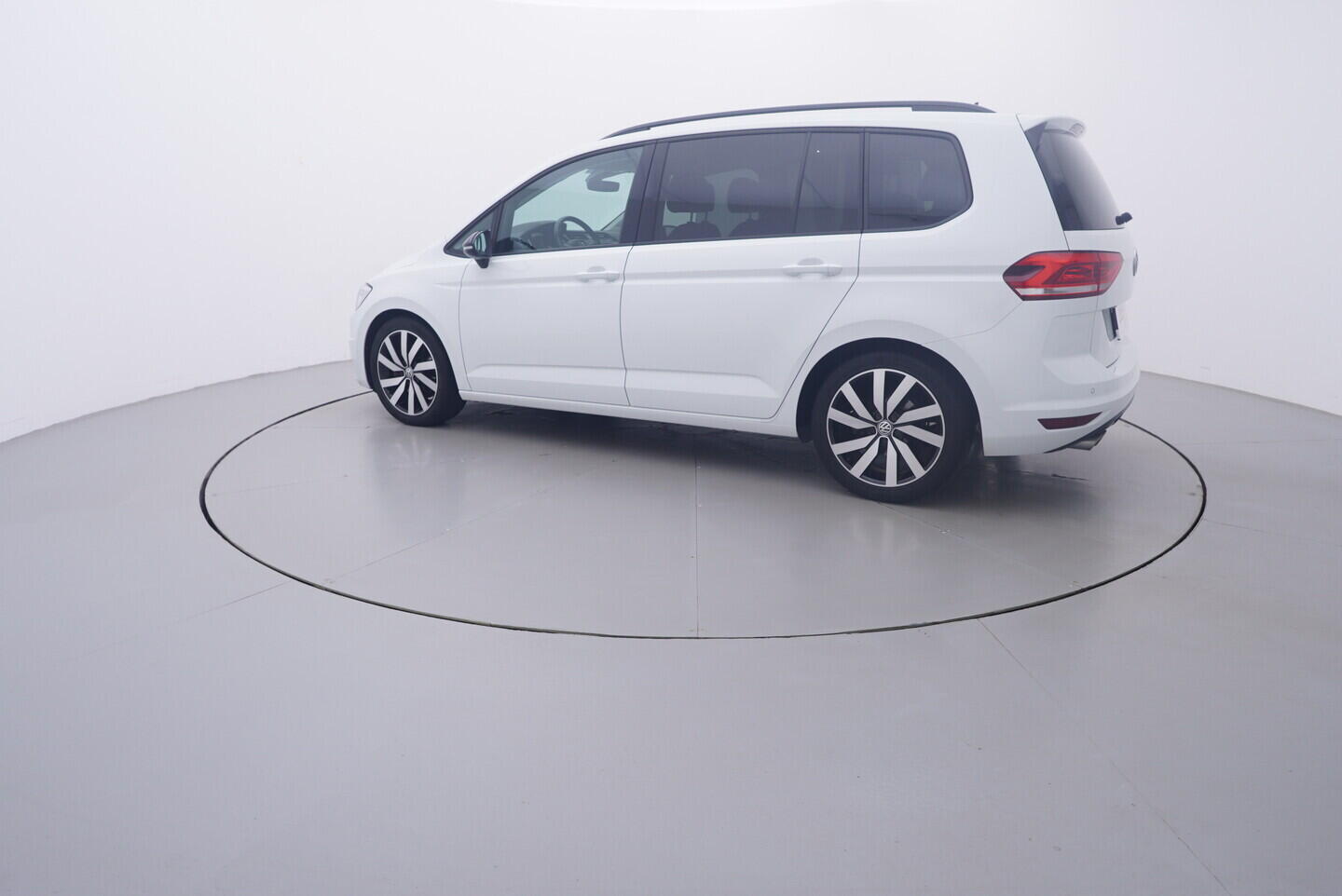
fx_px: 839
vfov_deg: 56.2
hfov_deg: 77.3
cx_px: 671
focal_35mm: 22
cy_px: 448
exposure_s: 1/80
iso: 200
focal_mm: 15
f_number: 5
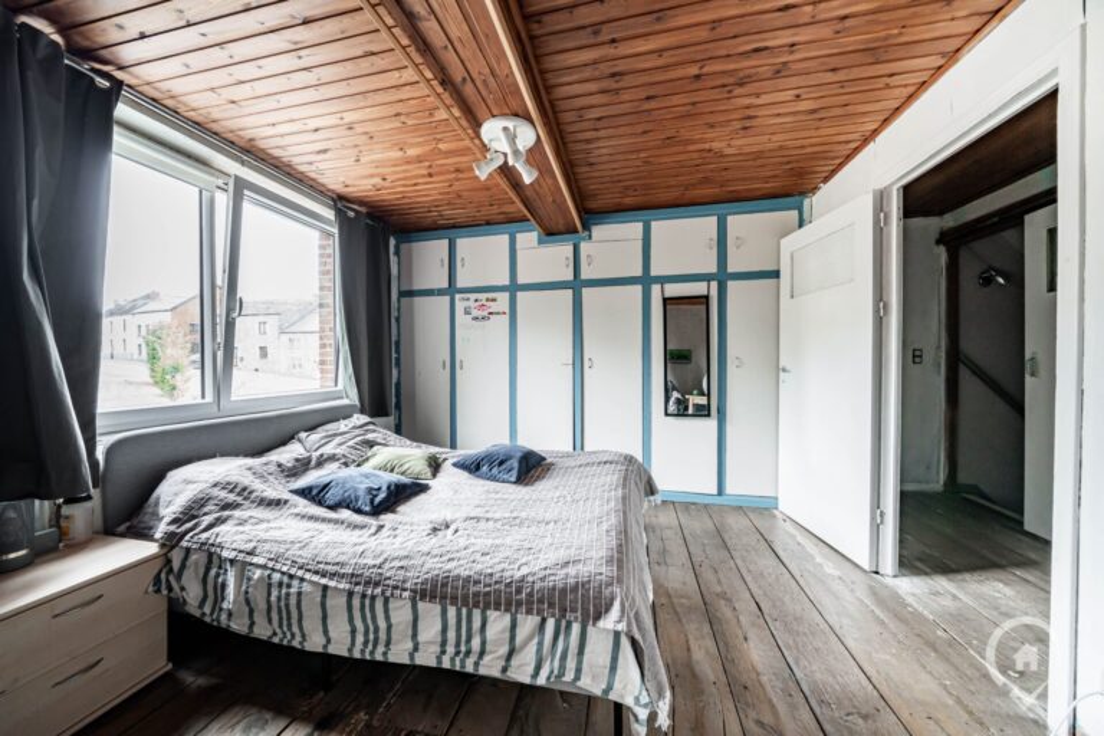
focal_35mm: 12
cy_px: 368
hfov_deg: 112.6
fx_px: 368
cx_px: 552
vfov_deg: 90.0
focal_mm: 12
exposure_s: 1/25
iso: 500
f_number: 7.1
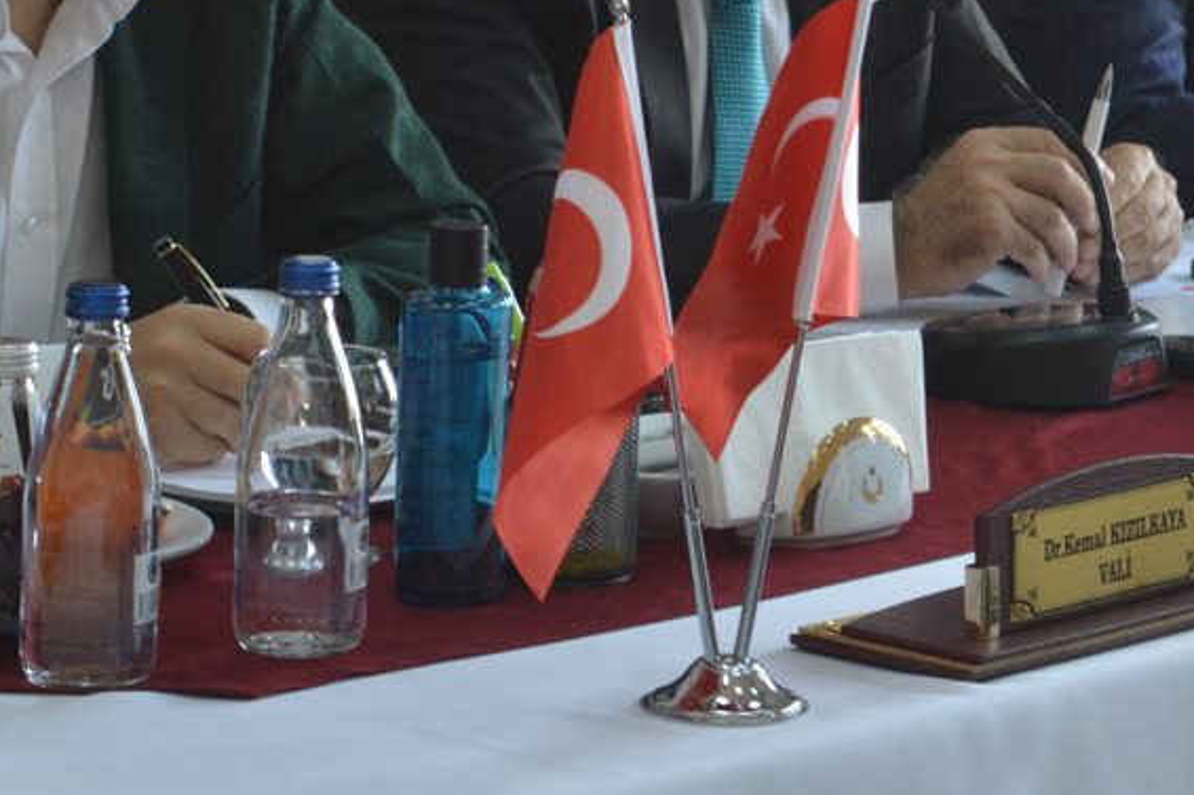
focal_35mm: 199
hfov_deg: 10.3
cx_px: 730
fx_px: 6605
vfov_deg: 6.9
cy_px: -40
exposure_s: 1/60
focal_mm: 55
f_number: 5.6
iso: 400
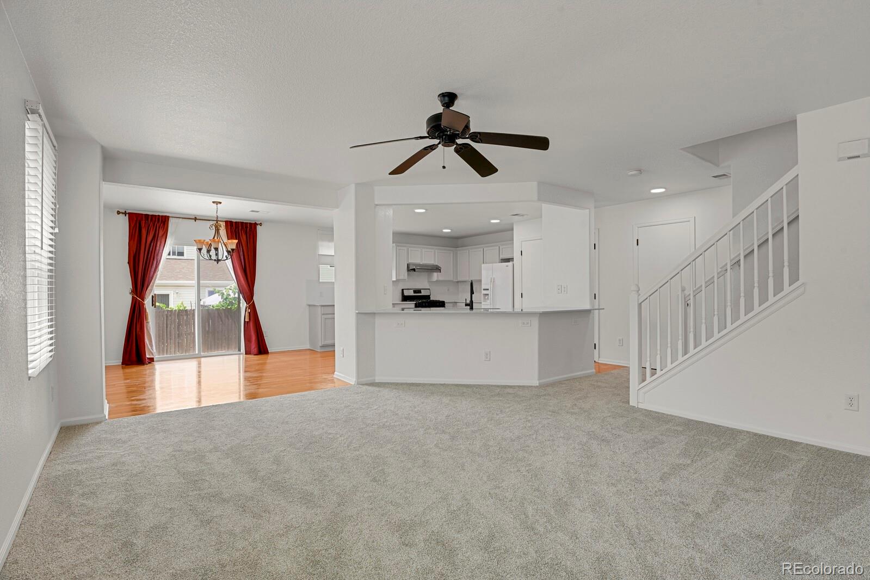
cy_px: 290
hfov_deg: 93.3
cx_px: 435
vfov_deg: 70.4
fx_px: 411
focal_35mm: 17
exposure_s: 1/1.67
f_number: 8
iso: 250
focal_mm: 17
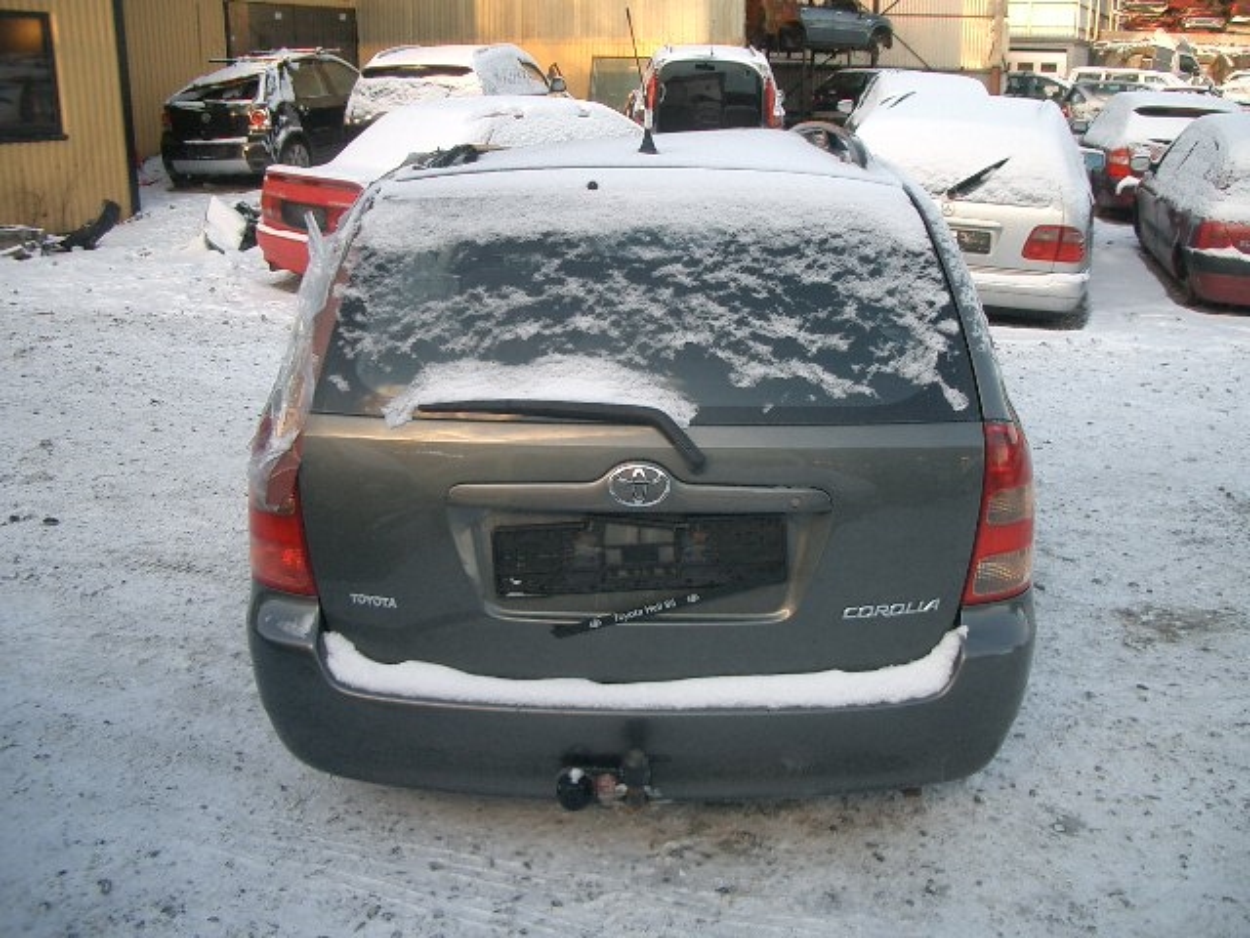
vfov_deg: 40.7
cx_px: 625
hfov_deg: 52.6
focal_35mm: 35
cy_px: 469
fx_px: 1264
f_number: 2.6
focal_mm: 5.8
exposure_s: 1/100
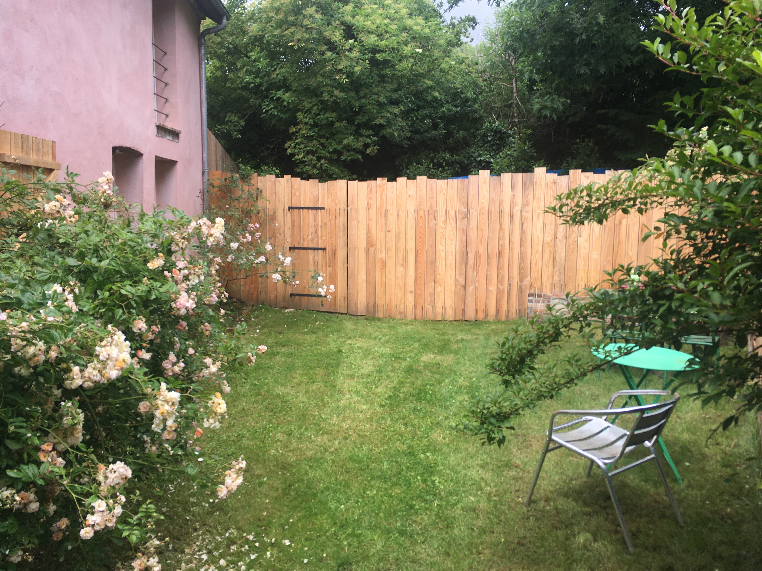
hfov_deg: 60.0
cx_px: 380
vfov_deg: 46.8
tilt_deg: -4.8
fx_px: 660
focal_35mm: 30
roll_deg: +0.5
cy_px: 284
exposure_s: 1/400
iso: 25
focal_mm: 4.15
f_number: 2.2
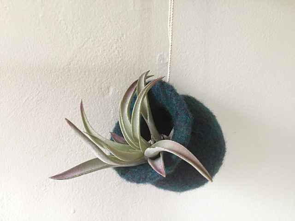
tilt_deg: -13.4
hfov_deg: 61.7
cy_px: 110
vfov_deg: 48.2
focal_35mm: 29
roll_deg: -2.0
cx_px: 148
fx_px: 247
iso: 250
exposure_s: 1/17
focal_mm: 4.15
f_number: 2.2
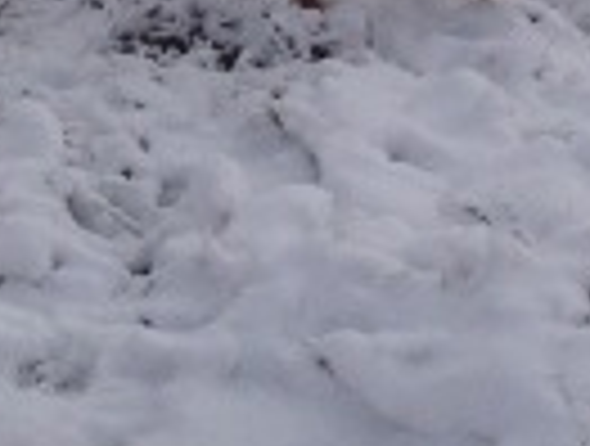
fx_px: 3640
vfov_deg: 6.6
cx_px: 216
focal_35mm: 213
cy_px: -694
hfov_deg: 9.3
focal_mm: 4.28
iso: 50
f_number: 2.4
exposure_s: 1/3247
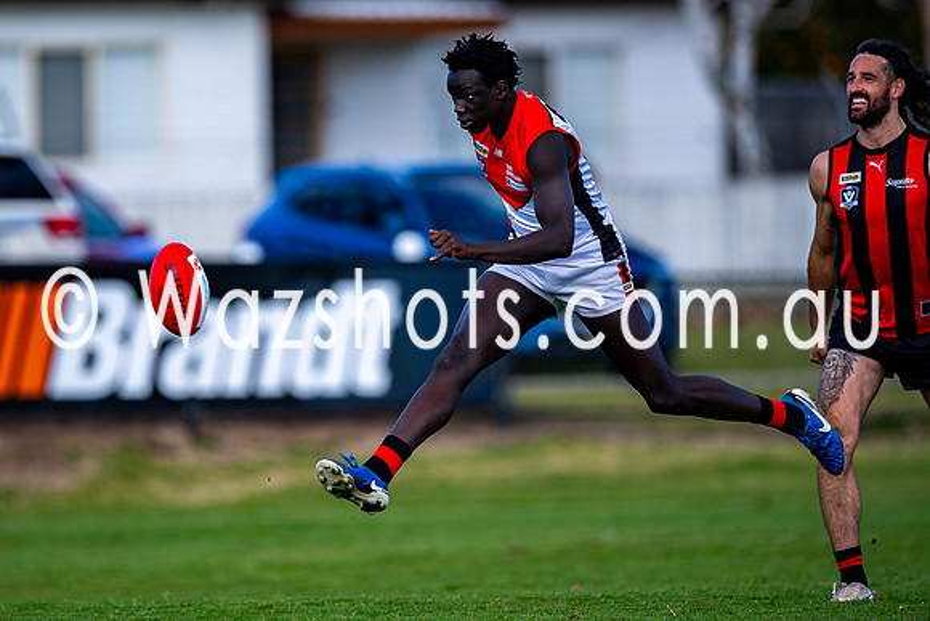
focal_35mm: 683
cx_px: 385
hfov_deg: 3.0
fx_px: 17653
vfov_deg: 2.0
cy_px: 315
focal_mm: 500
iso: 220
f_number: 4
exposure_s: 1/1600
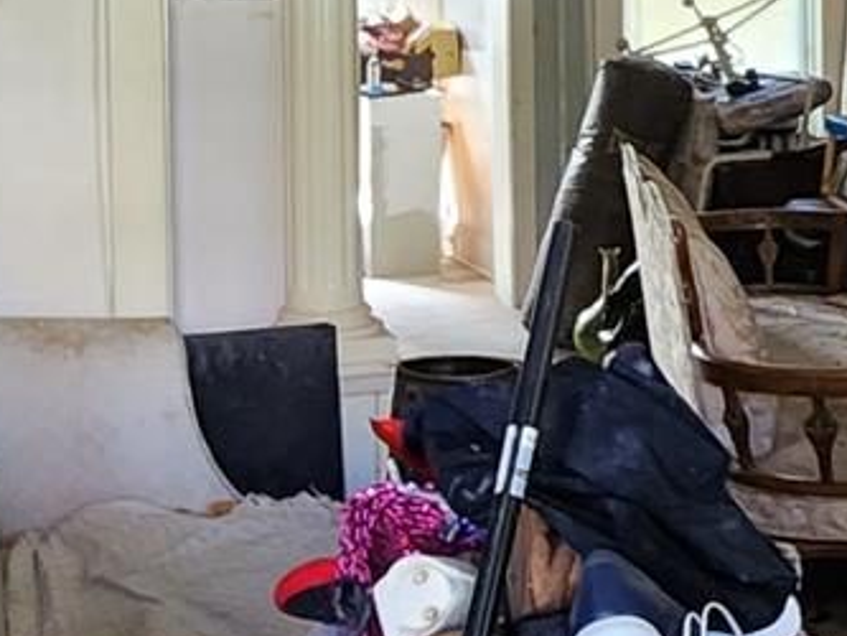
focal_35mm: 80
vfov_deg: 17.9
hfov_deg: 23.3
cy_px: -20
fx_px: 1958
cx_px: 857
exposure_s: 1/30
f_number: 2.2
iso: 320
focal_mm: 2.2
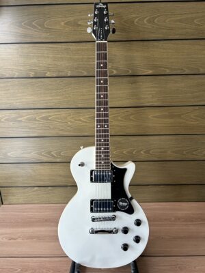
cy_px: 136
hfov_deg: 53.1
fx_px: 205
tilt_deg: -19.2
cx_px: 102
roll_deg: +1.3
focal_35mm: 26
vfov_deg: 67.3
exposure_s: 1/102
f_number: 1.5
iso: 125
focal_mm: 5.7
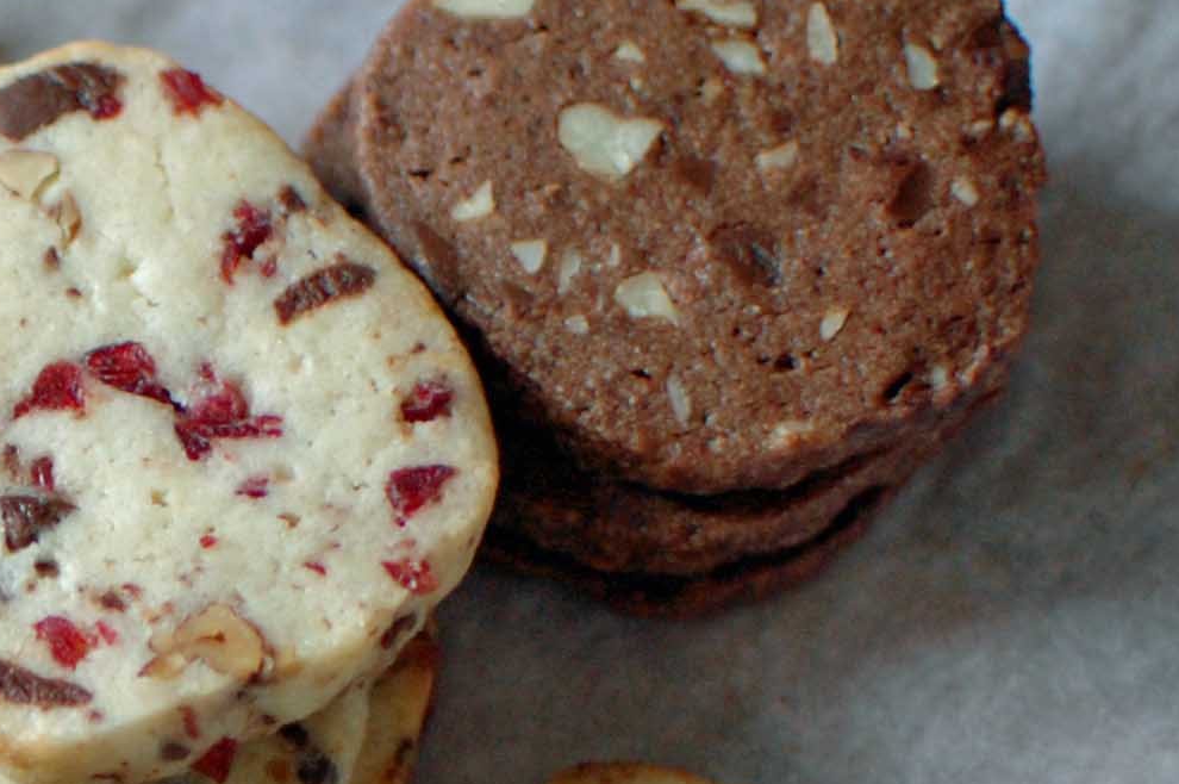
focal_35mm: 160
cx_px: -553
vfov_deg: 8.5
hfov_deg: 12.3
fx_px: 5219
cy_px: 896
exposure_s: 1/100
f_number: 1.8
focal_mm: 35
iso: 800
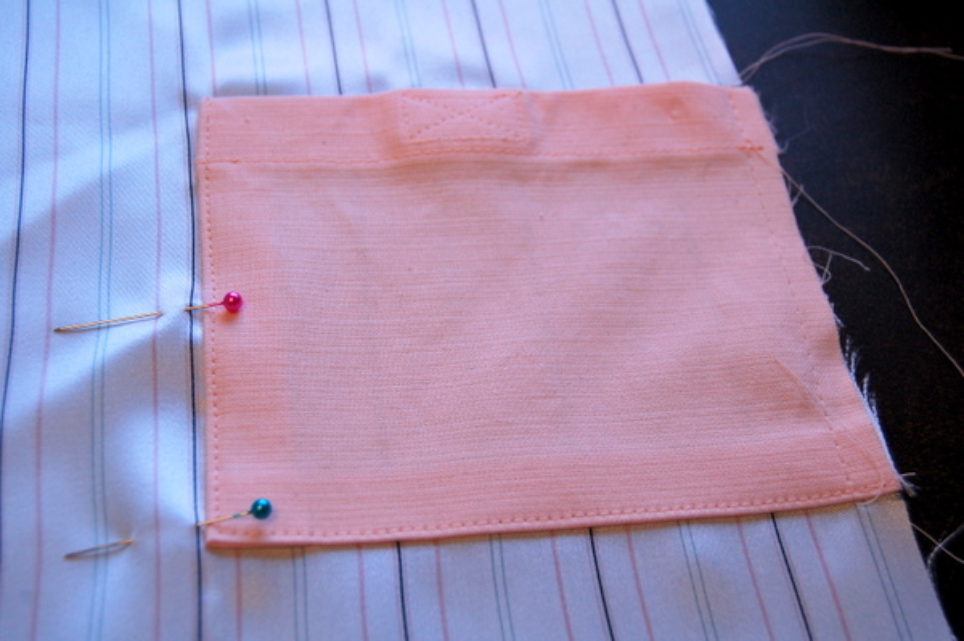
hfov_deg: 37.9
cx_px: 482
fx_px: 1405
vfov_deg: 25.7
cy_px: 320
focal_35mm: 52
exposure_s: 1/125
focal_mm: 35
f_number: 5.6
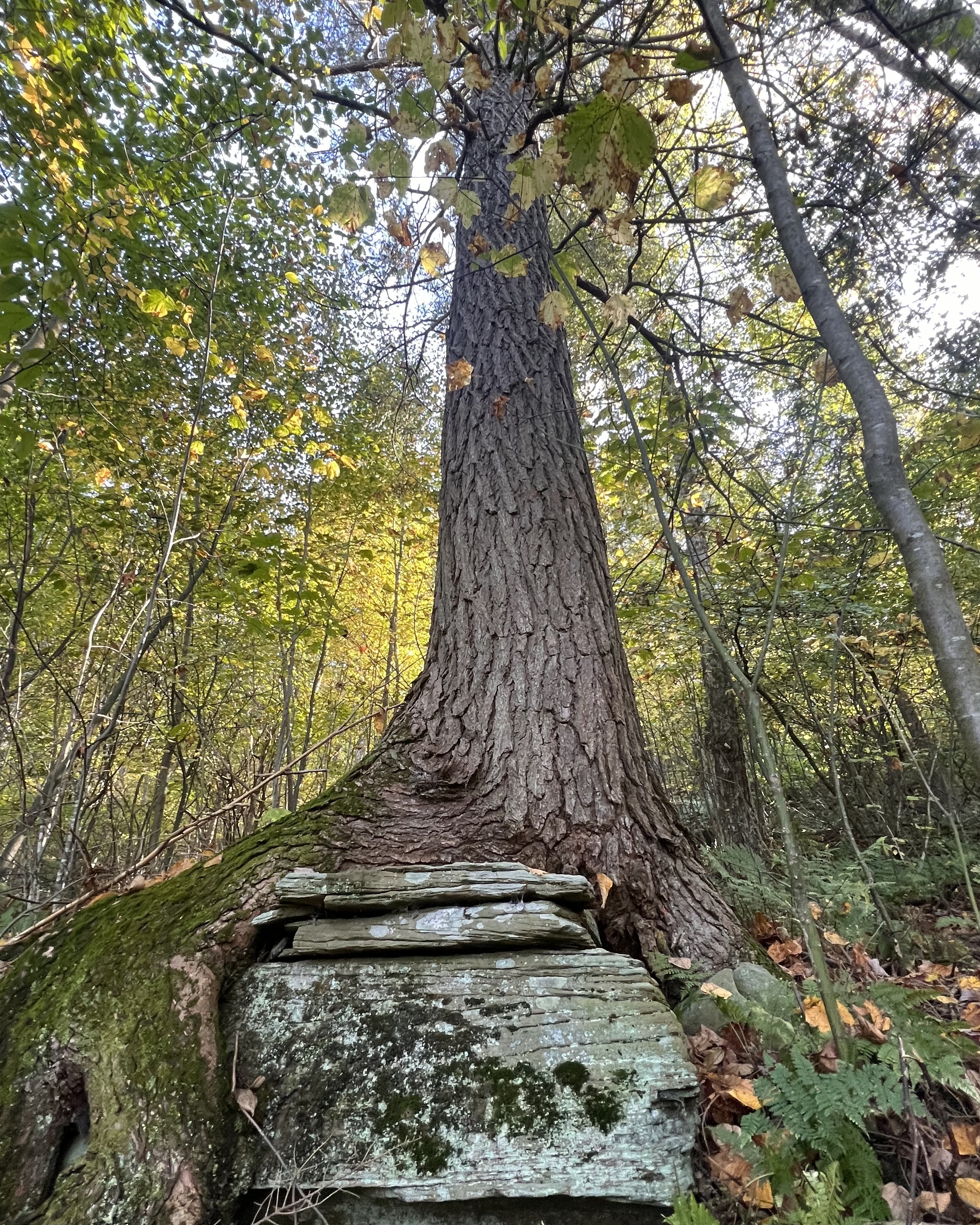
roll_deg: -1.6
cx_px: 468
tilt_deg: +36.2
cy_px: 652
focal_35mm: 17
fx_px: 616
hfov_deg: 76.9
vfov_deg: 89.5
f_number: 1.8
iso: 160
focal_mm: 1.57
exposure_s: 1/99
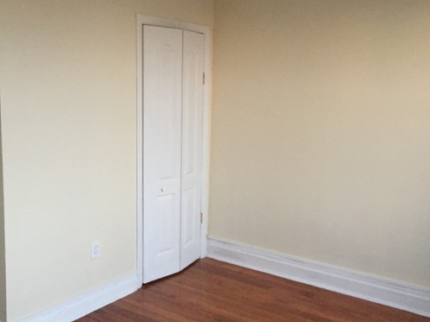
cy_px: 158
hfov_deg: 47.9
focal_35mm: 39
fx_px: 484
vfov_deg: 36.8
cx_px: 216
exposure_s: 1/15
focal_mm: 4.15
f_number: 2.2
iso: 320
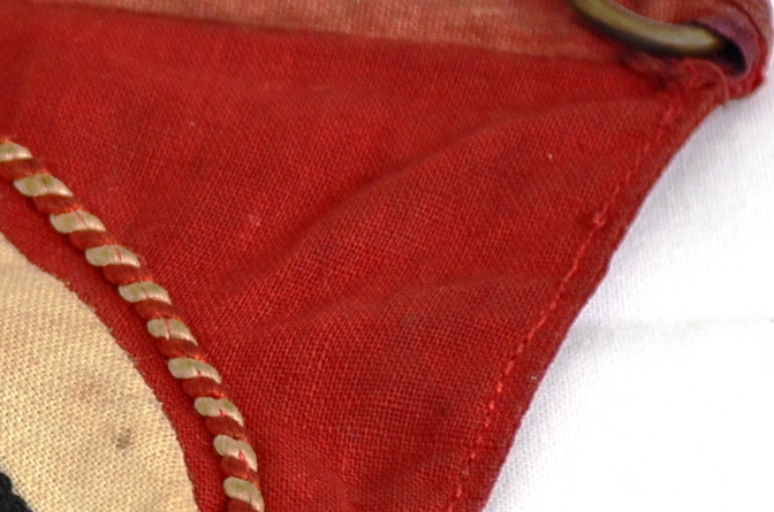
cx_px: -249
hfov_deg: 4.7
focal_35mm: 440
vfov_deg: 3.1
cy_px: 400
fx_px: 9440
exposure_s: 1/250
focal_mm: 80
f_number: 5.6
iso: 500
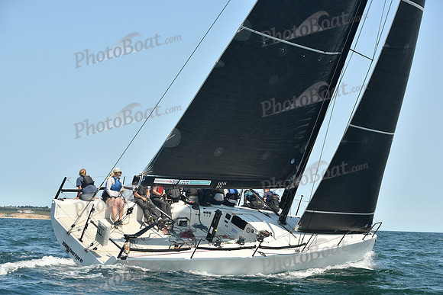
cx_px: 222
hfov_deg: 28.8
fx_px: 862
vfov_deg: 19.5
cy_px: 148
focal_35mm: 70
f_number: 7.1
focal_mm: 70
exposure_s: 1/640
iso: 320
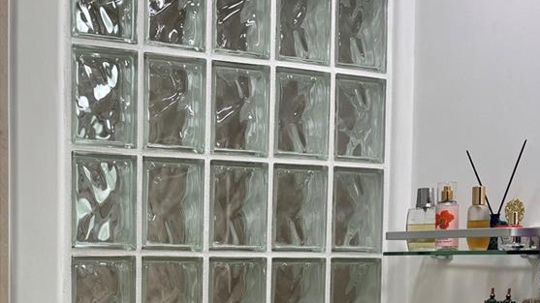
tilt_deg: -2.0
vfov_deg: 19.1
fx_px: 873
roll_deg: -1.3
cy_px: 305
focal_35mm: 61
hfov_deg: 33.7
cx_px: 142
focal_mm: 5.96
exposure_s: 1/138
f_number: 1.6
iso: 40
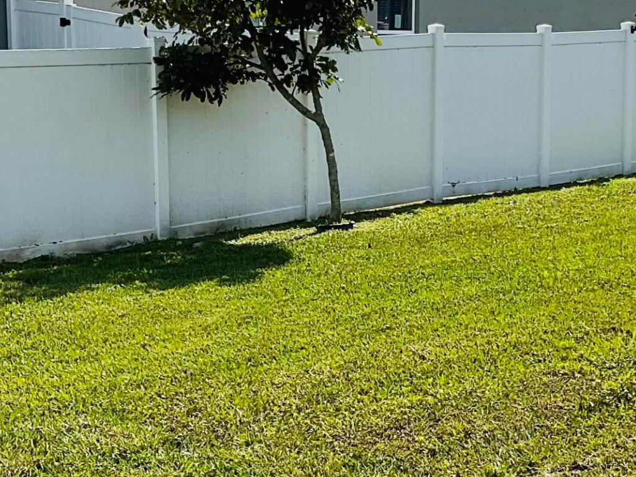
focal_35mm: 82
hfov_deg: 23.7
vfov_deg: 18.0
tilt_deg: -7.9
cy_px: 257
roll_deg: -1.6
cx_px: 429
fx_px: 1506
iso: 16
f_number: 1.8
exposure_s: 1/4065
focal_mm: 3
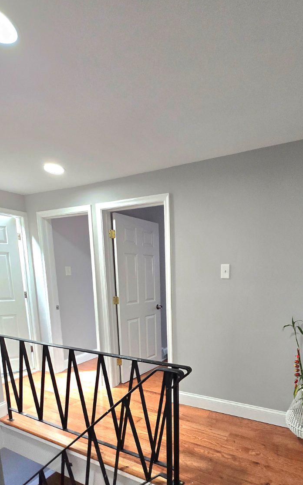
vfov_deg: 85.3
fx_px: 251
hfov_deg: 60.8
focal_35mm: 19
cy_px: 318
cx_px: 202
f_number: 2.2
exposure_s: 1/60.2
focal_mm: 1.7
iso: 160
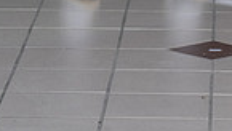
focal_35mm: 377
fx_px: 2322
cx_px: 141
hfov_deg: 5.7
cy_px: -219
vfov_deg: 3.2
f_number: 6.3
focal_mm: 116
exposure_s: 1/160
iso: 1250
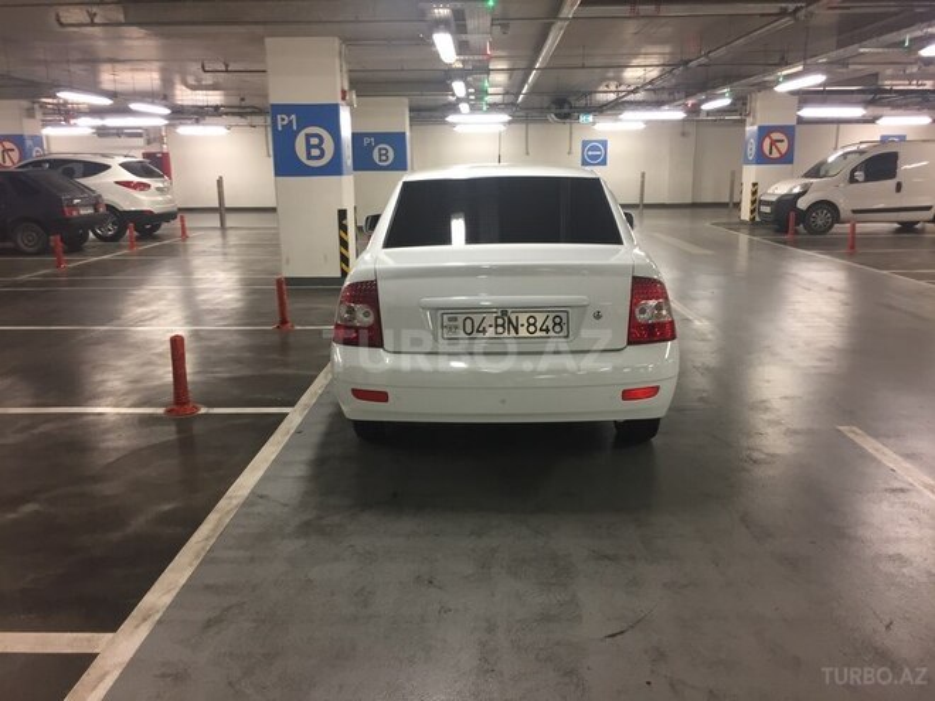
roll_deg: -0.4
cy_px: 350
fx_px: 783
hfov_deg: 61.7
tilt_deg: -12.5
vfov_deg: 48.2
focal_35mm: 29
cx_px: 468
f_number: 2.2
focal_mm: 4.15
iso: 100
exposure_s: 1/33
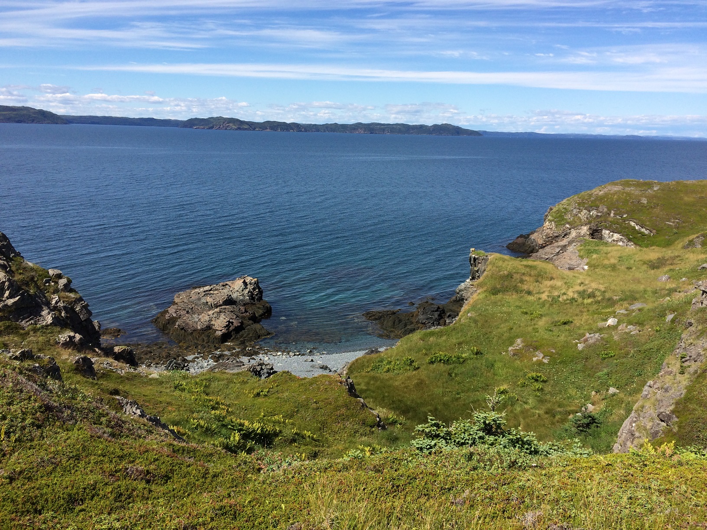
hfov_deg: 61.7
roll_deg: -1.3
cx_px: 354
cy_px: 265
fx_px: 592
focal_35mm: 29
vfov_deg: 48.2
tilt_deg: -12.2
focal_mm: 4.15
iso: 32
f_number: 2.2
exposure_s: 1/2415
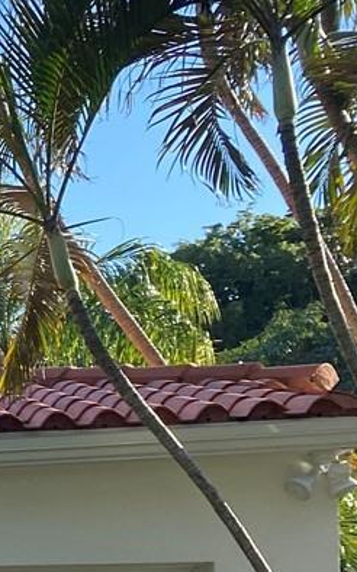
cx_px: -740
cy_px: 604
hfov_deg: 9.2
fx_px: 1745
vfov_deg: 18.0
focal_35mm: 112
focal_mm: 4.25
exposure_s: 1/981
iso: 32
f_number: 1.8
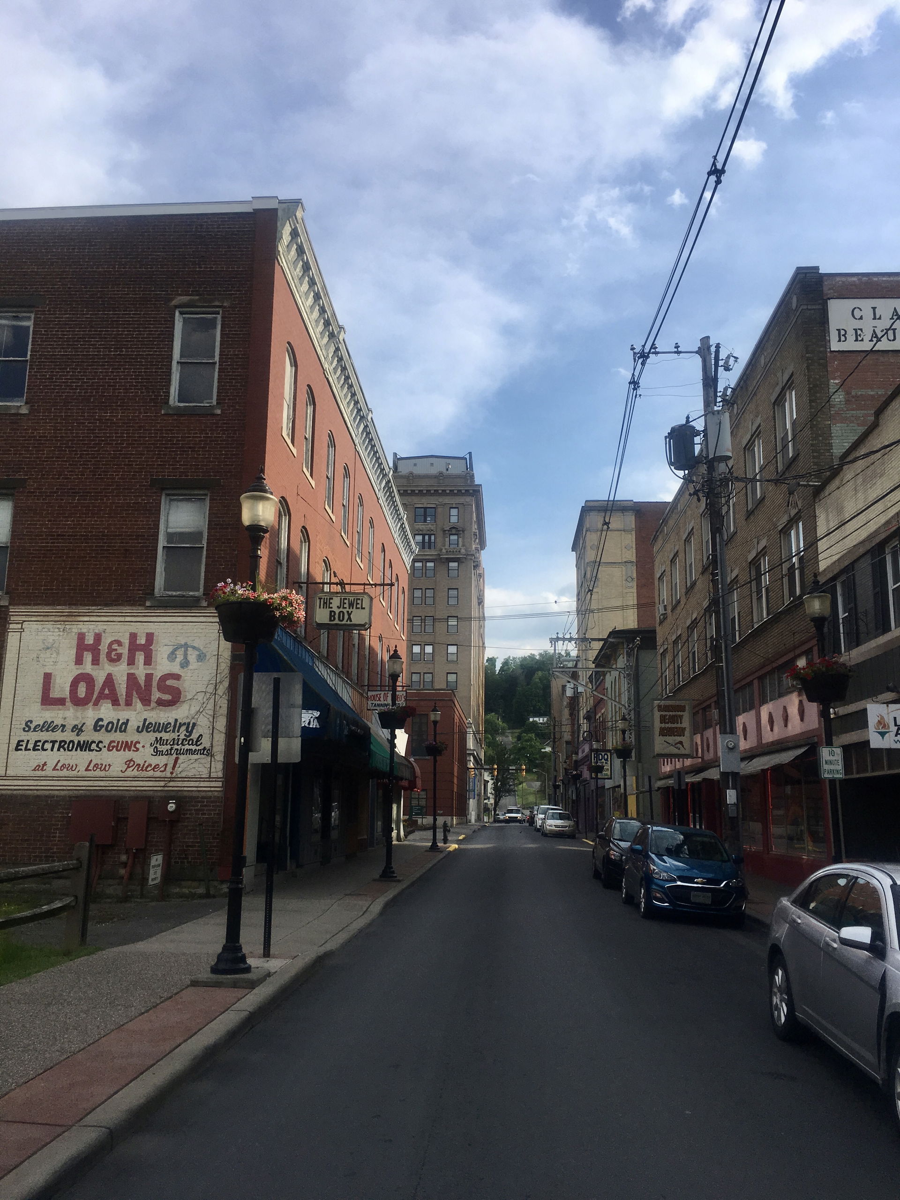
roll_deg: -0.7
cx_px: 450
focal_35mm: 29
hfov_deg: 48.2
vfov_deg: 61.7
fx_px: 1005
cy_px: 600
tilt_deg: +14.8
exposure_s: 1/1570
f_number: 2.2
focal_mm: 4.15
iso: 25
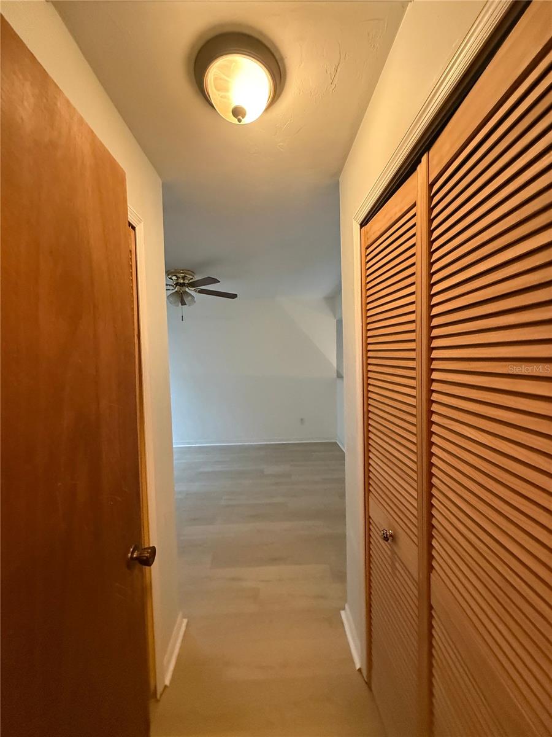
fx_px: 298
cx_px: 276
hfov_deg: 85.7
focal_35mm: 14
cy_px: 368
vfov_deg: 102.1
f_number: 2.2
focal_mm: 2.22
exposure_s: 1/60
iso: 800
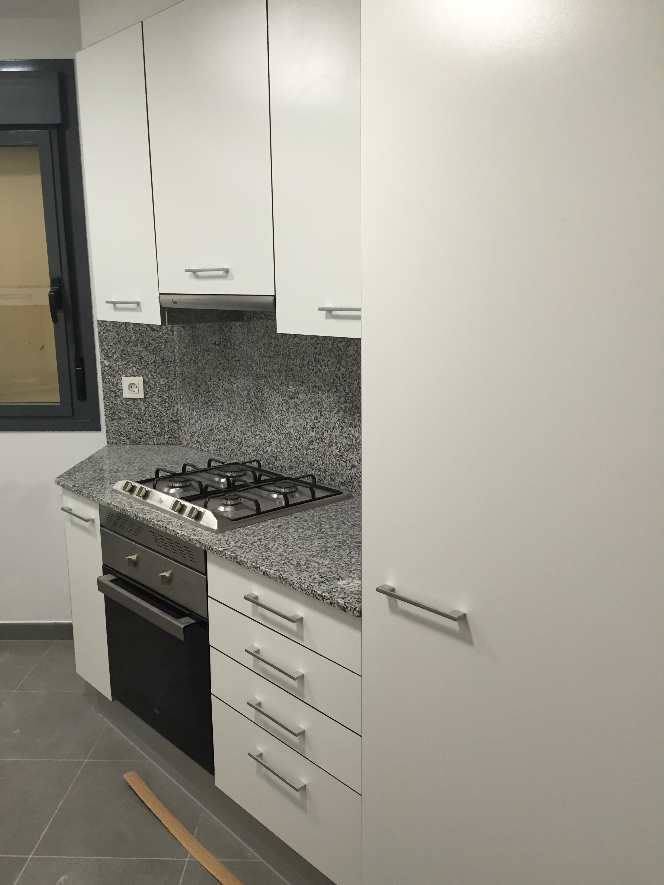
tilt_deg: -11.2
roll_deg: +1.7
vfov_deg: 61.7
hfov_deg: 48.2
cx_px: 332
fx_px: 742
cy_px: 442
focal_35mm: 29
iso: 64
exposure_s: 1/33
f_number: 2.2
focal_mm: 4.15
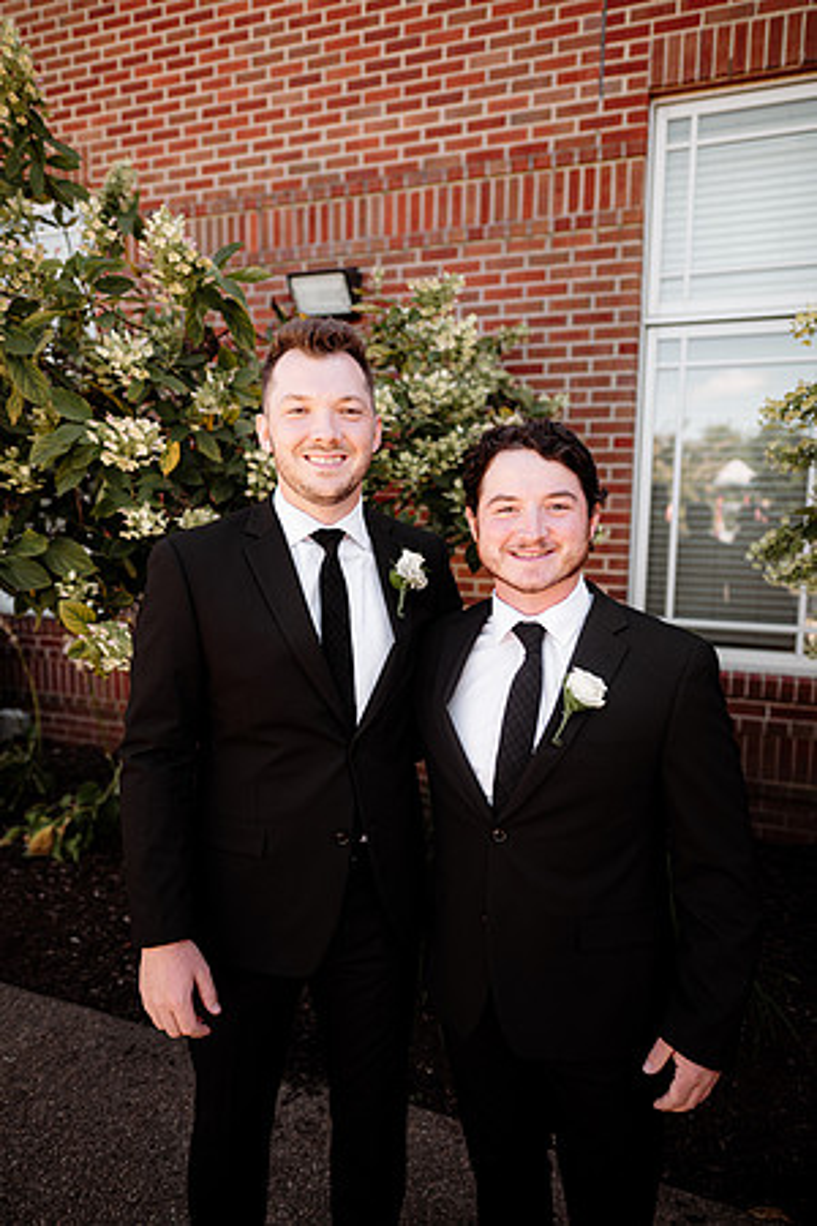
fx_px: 817
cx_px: 408
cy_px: 613
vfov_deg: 73.7
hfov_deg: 53.1
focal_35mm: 24
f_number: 2.2
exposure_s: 1/500
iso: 125
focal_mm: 24
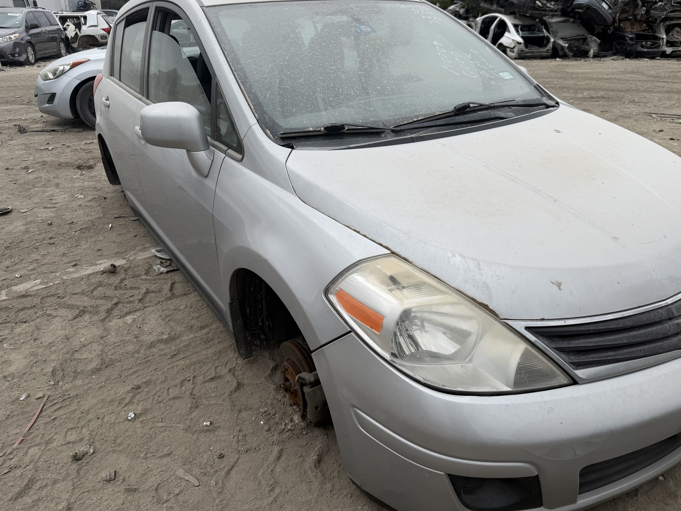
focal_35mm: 25
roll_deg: -2.2
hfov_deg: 69.4
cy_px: 247
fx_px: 492
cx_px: 353
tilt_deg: -25.4
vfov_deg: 54.9
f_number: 1.78
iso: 80
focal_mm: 6.76
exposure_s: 1/4673
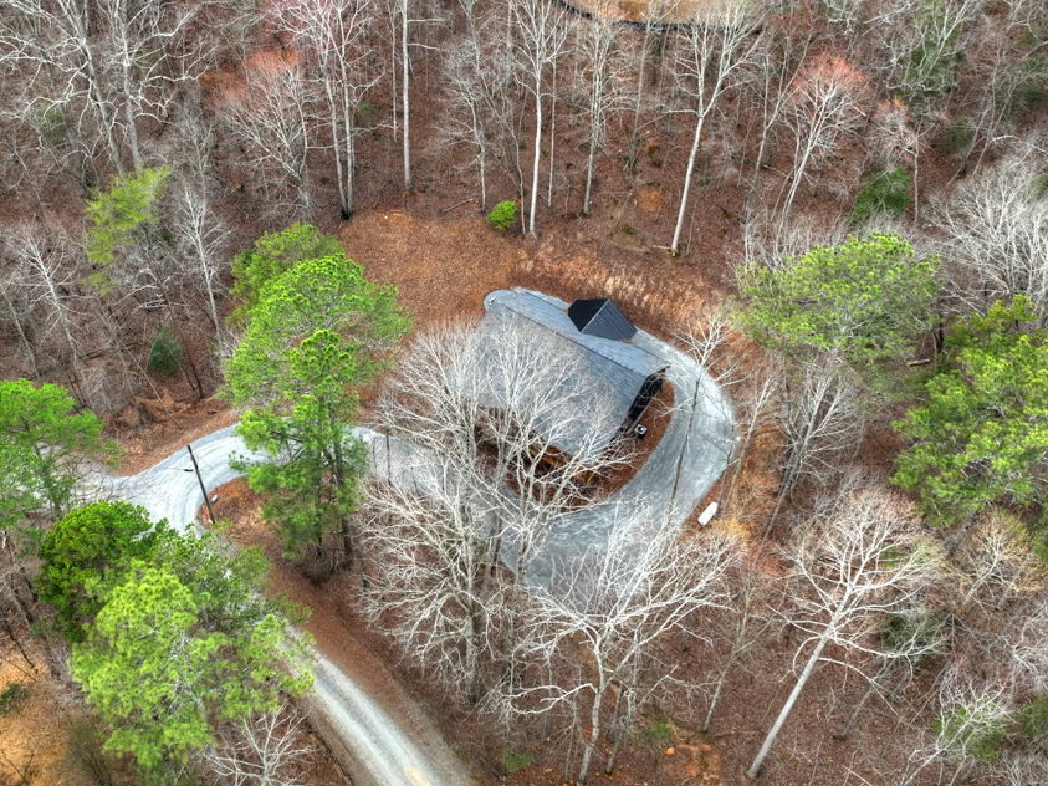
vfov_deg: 37.7
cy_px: 371
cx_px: 453
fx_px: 1150
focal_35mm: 38
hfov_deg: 48.8
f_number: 2.8
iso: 100
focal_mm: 12.3
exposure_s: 1/160
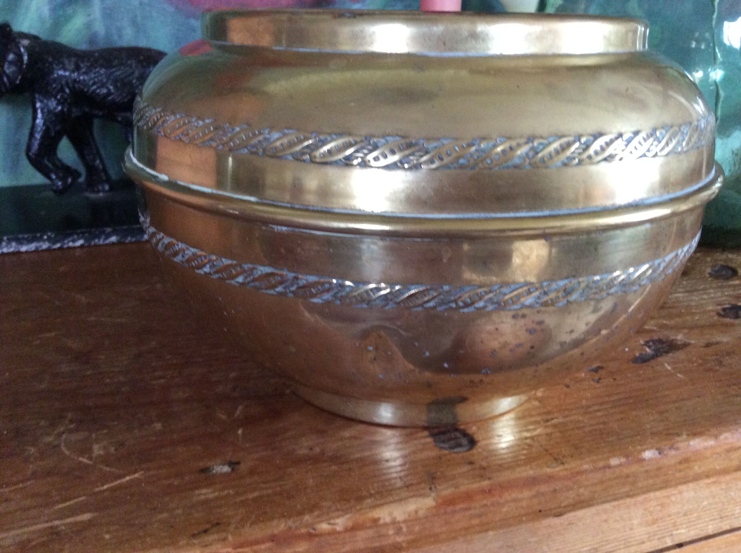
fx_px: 684
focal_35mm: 32
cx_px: 370
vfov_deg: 44.1
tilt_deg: -22.8
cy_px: 276
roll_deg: -0.3
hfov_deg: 56.9
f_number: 2.4
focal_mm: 3.3
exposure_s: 1/25
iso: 250
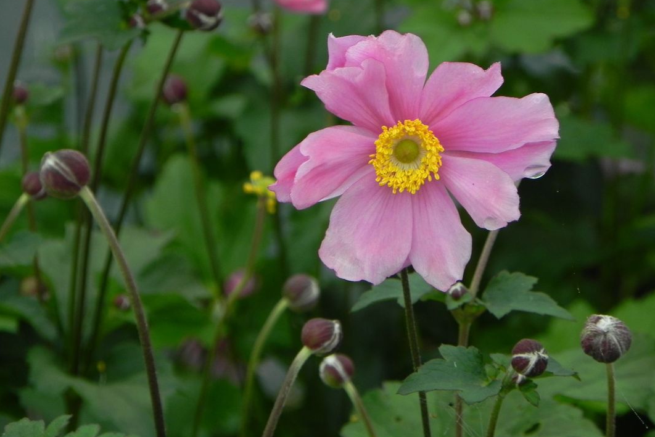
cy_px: 208
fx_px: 6404
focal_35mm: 352
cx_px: 328
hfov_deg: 5.9
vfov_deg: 3.9
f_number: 5
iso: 160
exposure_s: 1/80
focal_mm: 59.9
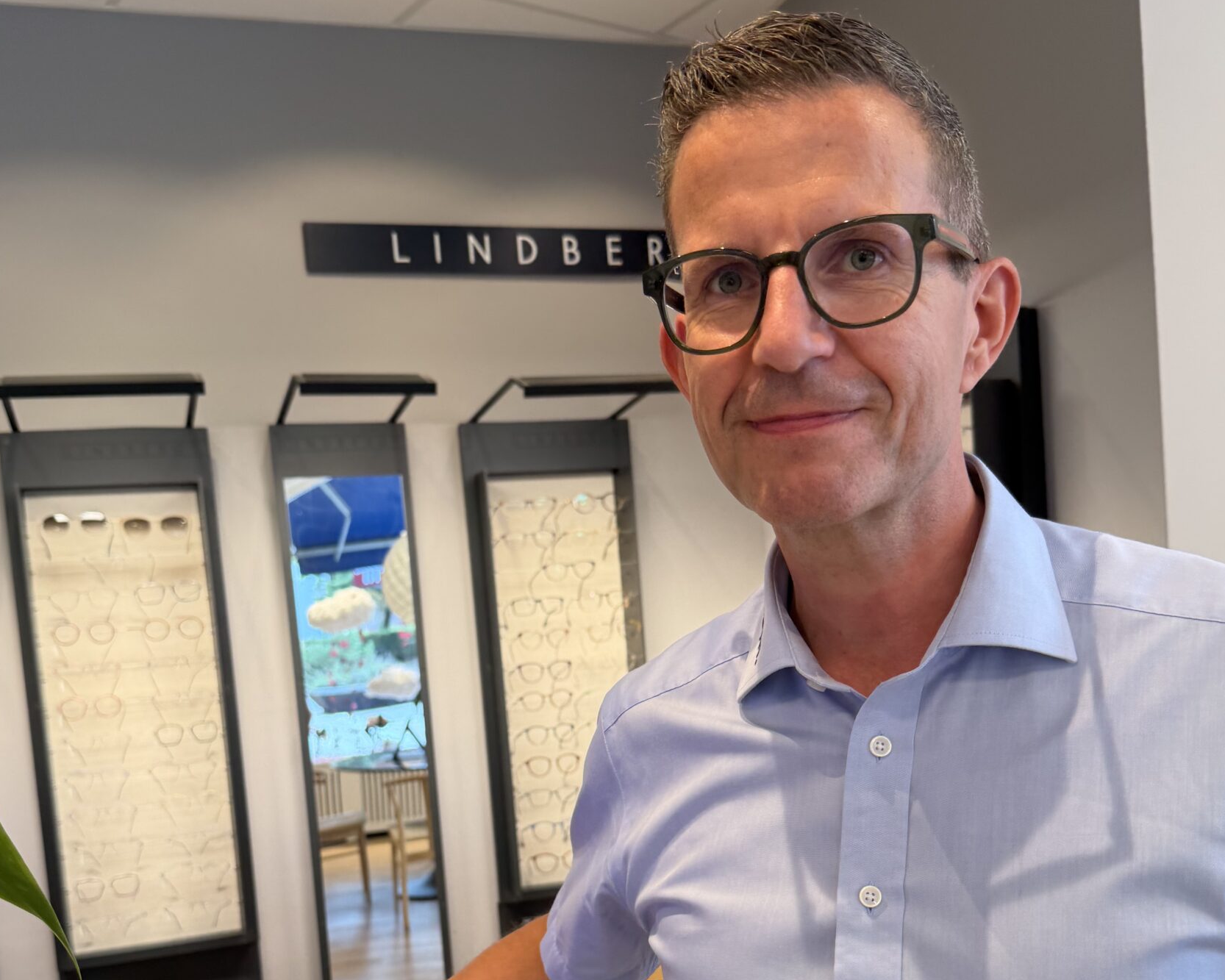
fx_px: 1305
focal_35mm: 36
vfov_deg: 39.9
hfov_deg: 50.3
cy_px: 745
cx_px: 606
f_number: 1.78
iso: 80
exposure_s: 1/100
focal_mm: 6.76
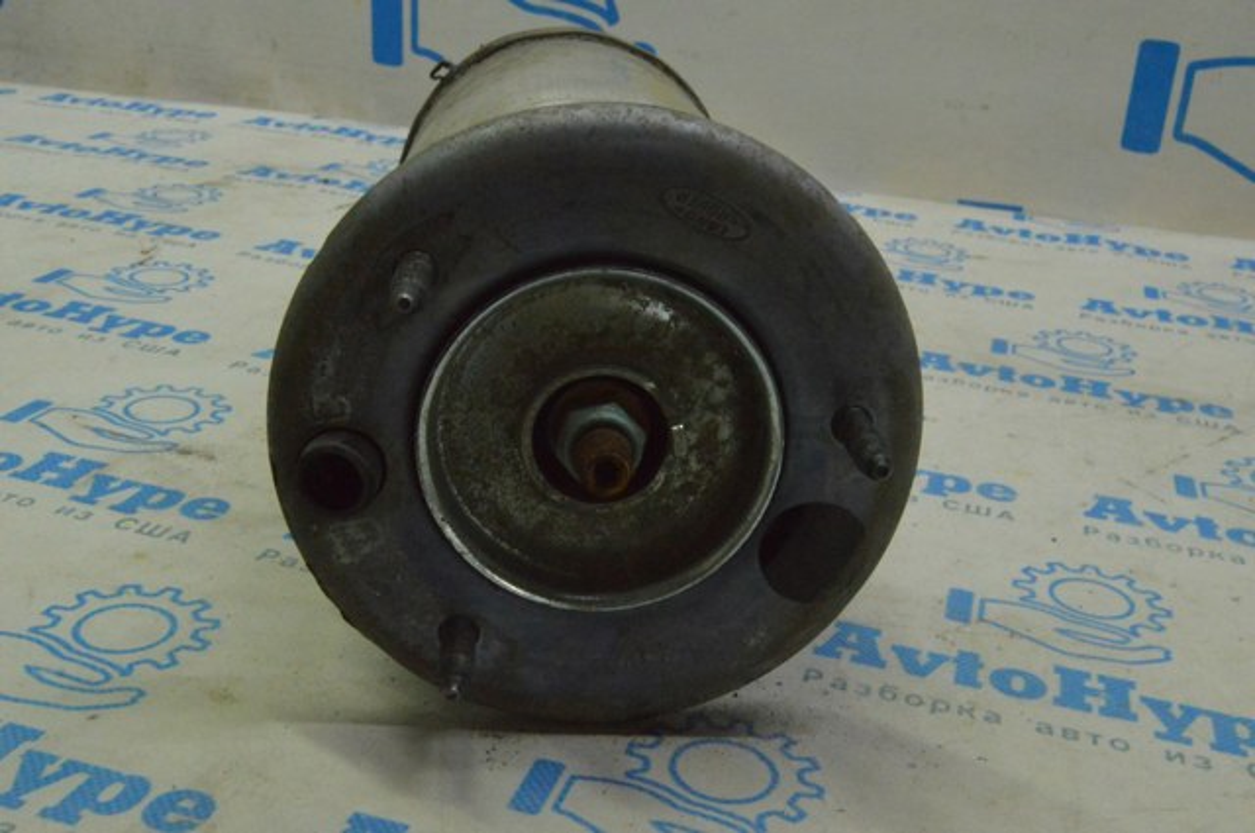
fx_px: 1462
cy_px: 416
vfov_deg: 31.8
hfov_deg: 46.5
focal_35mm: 42
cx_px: 628
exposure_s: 1/60
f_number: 20
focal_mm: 28
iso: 6400
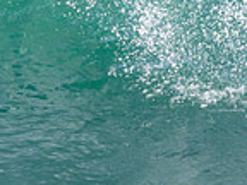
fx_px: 22120
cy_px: -80
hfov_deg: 0.6
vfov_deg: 0.5
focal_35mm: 3100
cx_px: 84
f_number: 11
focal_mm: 800
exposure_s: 1/2000
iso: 1600
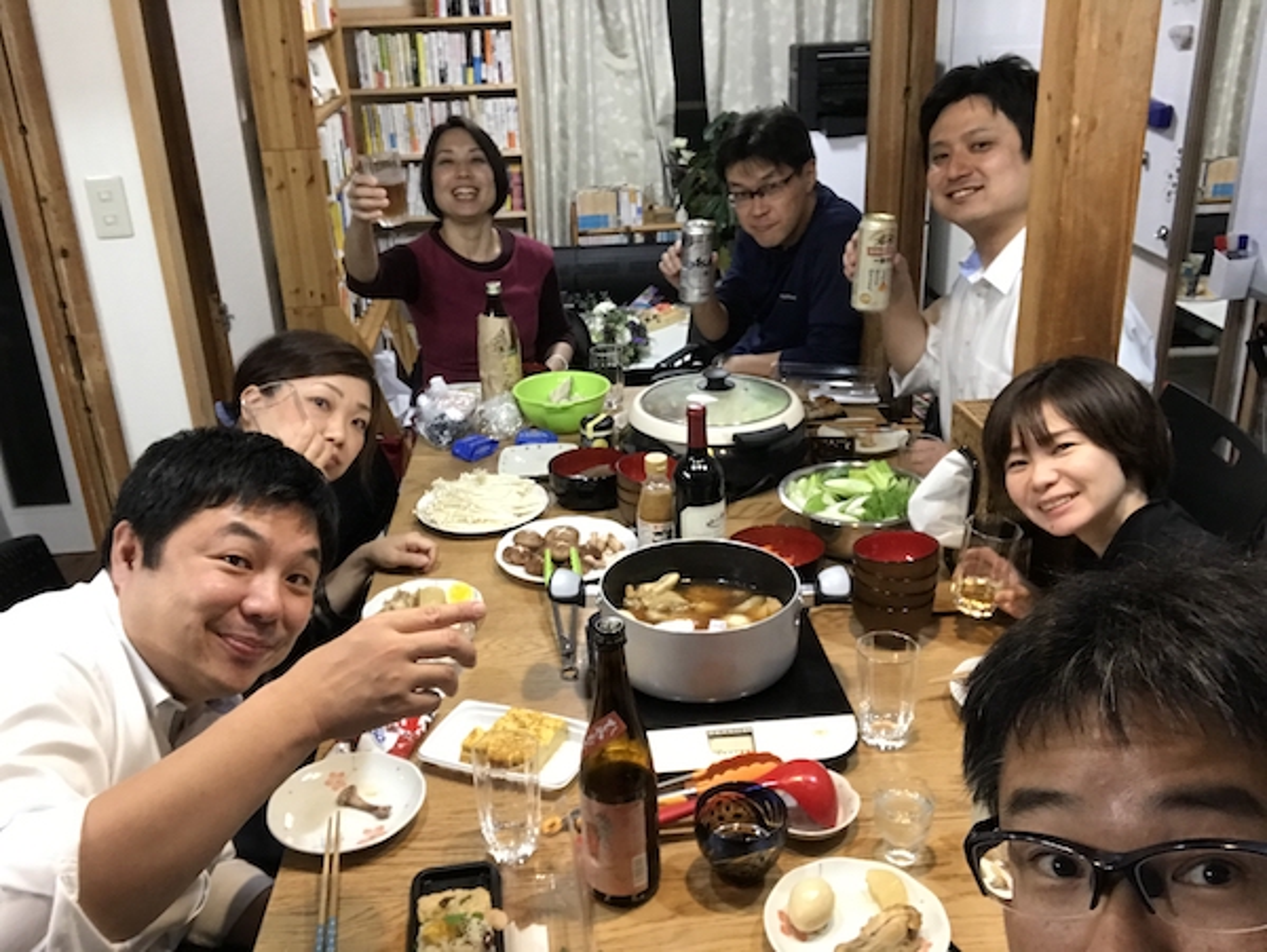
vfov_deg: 44.2
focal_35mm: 32
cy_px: 476
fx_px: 1172
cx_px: 634
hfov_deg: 56.8
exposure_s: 1/33
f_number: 2.2
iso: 125
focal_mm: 2.87
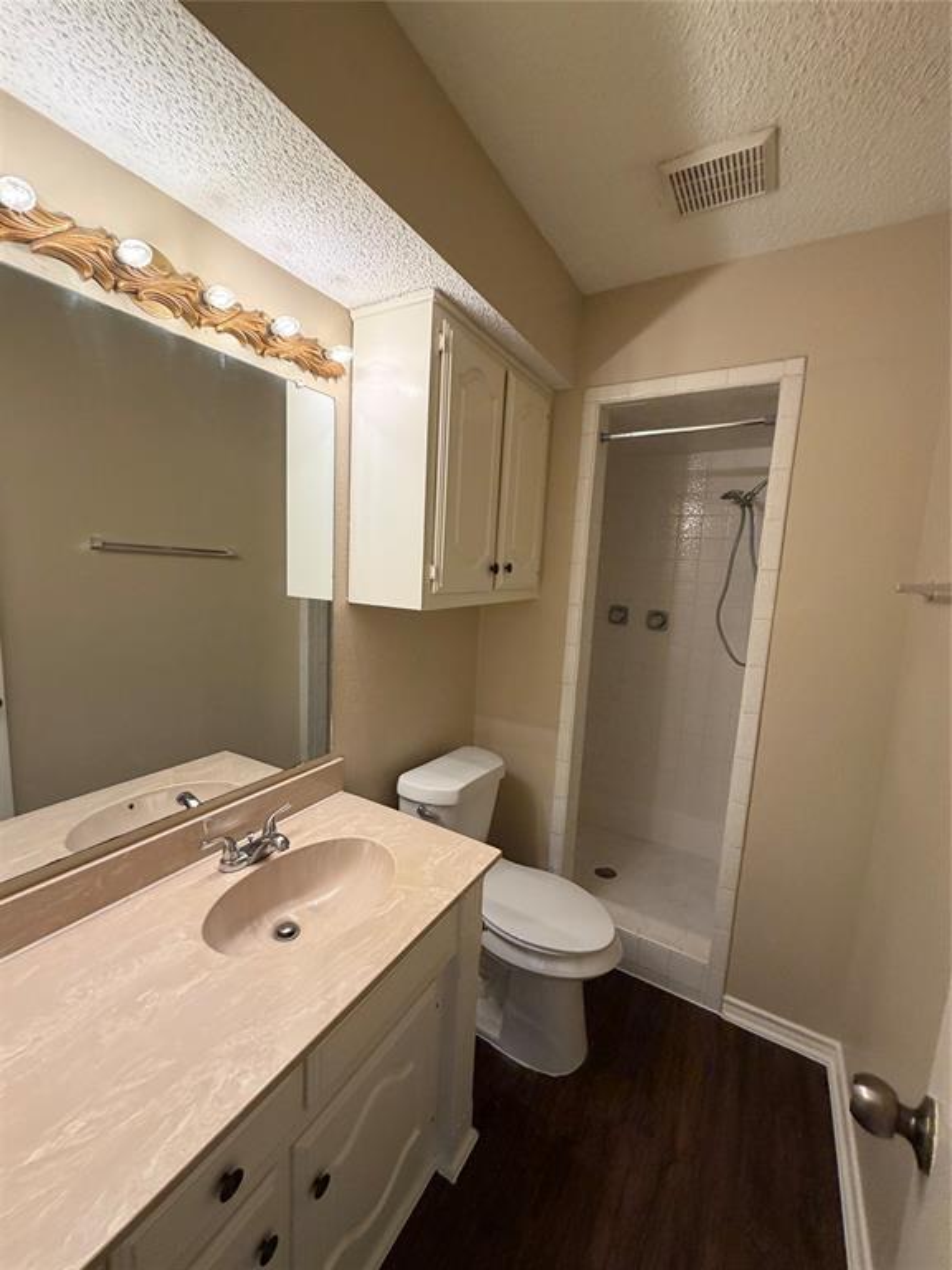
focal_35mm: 14
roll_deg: -3.0
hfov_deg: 85.7
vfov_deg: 102.1
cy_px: 635
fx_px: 513
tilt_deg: -6.6
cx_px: 476
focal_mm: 2.22
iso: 200
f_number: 2.2
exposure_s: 1/60
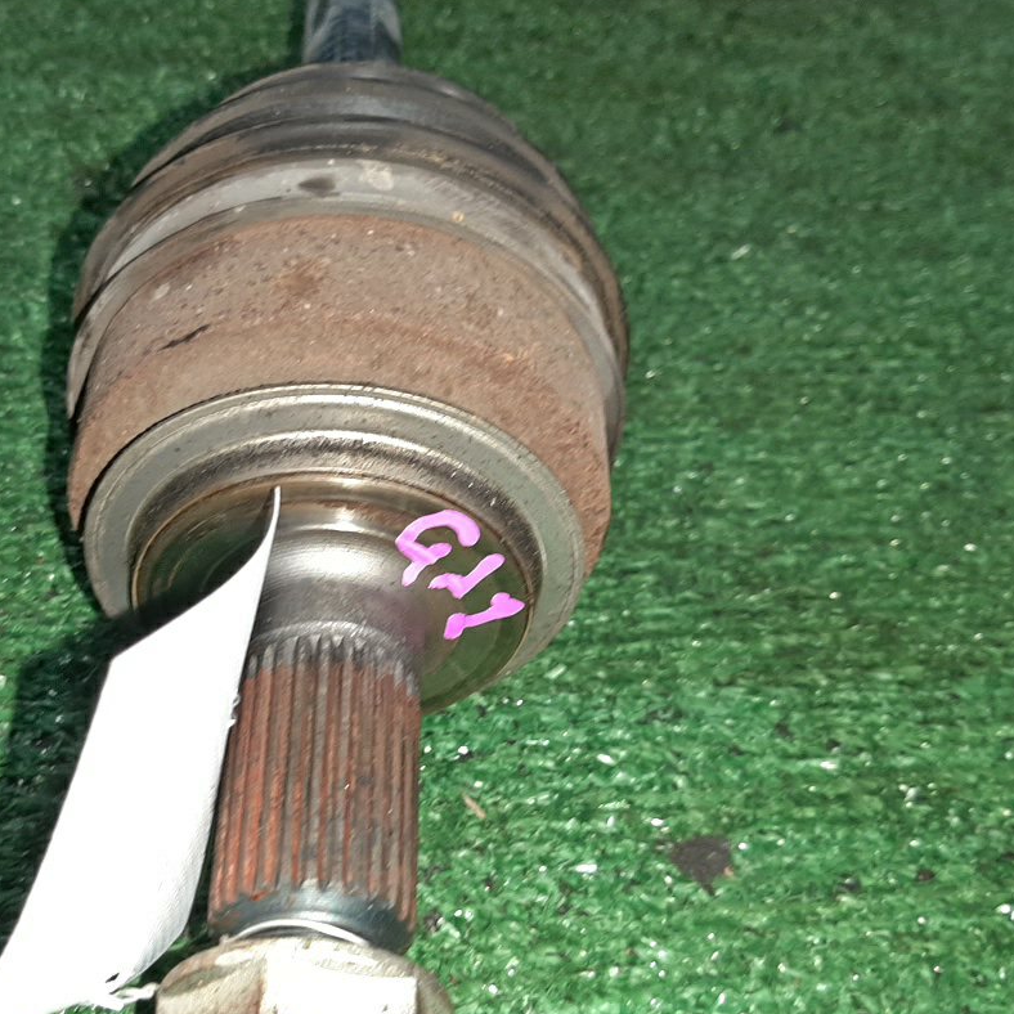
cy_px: 649
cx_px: 322
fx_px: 1392
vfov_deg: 39.7
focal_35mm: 42
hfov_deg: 39.5
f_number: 1.7
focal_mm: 3.93
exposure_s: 1/25
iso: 212
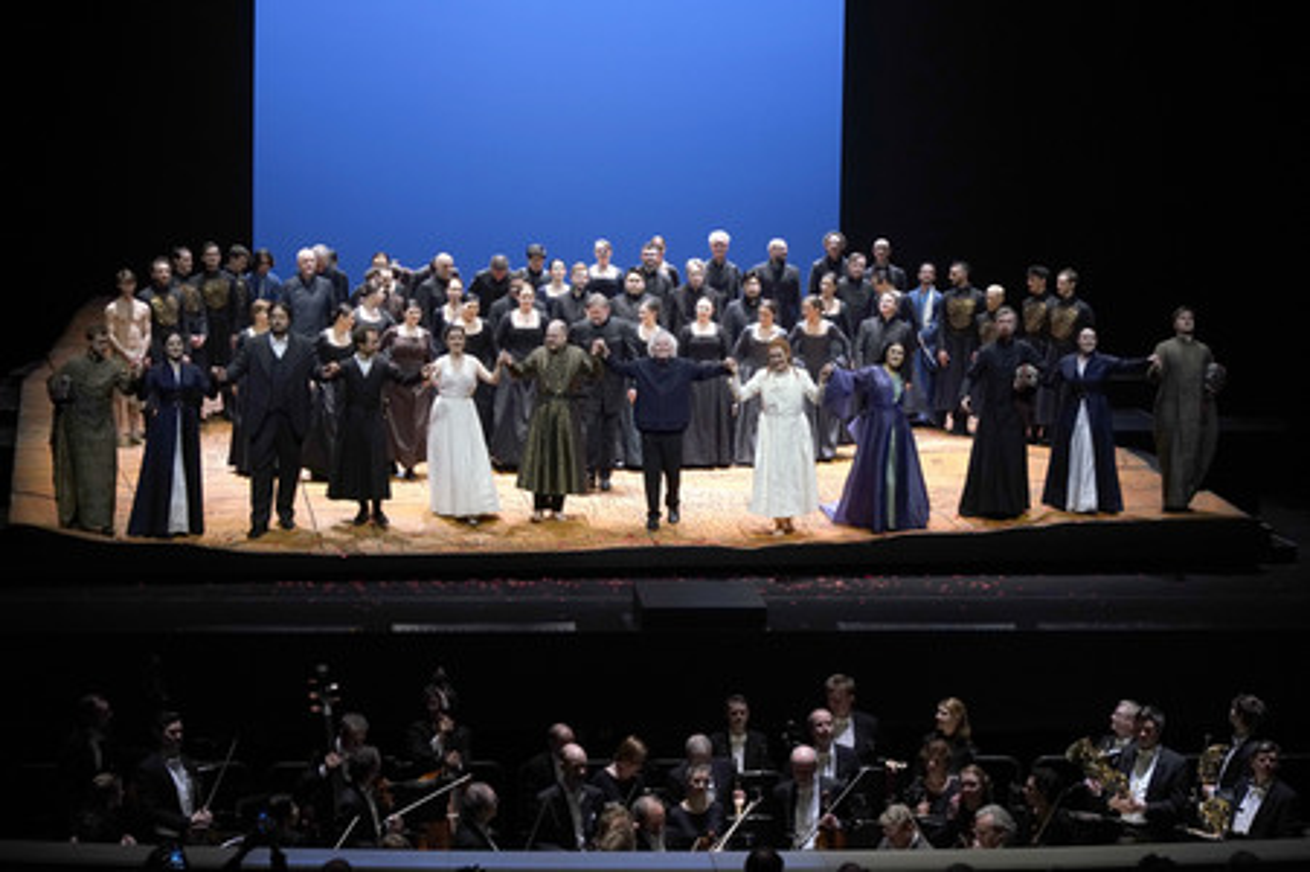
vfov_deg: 17.2
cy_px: 436
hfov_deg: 25.7
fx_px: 2873
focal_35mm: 79
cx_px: 655
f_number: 4.5
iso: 1600
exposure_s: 1/160
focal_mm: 79
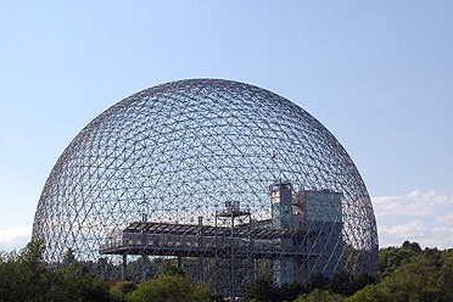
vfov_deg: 16.7
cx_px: 241
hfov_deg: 24.9
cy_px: 173
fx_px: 1027
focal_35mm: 82
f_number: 10
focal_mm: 45
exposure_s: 1/400
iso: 200
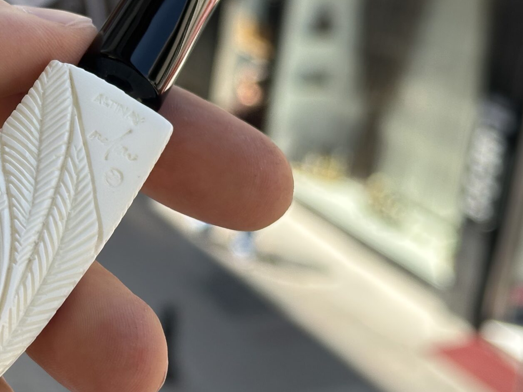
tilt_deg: -18.8
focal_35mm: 98
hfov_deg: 19.6
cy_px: 118
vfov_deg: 15.0
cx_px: 46
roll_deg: -5.3
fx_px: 1480
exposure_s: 1/894
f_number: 1.78
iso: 64
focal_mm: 6.86
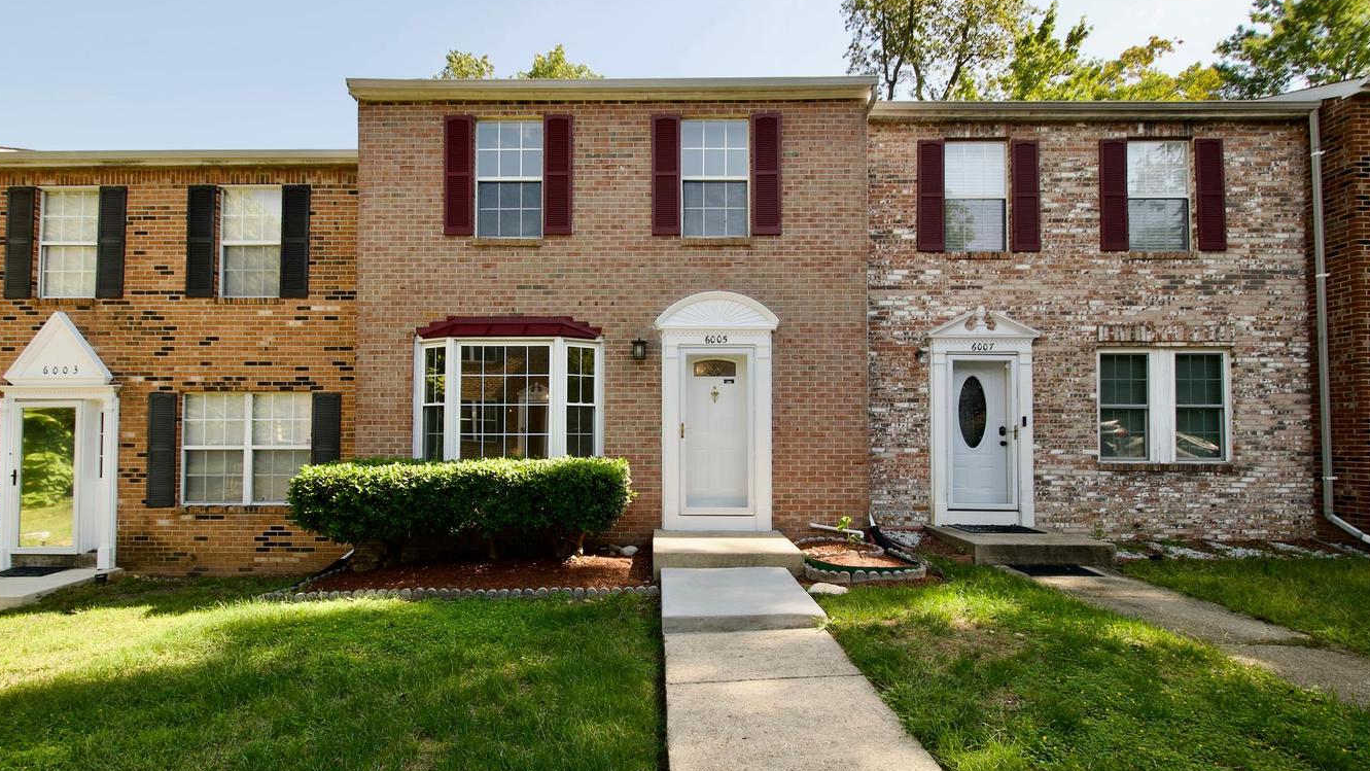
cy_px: 396
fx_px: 618
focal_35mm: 17
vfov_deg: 63.9
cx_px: 635
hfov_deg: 95.8
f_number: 7.1
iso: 110
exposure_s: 1/200
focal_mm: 10
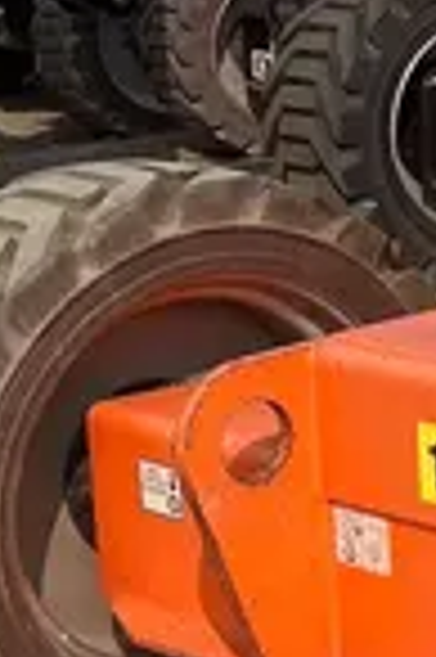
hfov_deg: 8.9
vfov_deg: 15.1
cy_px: 191
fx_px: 2476
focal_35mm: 136
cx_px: 1115
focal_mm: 5.1
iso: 50
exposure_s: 1/3135
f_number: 1.6
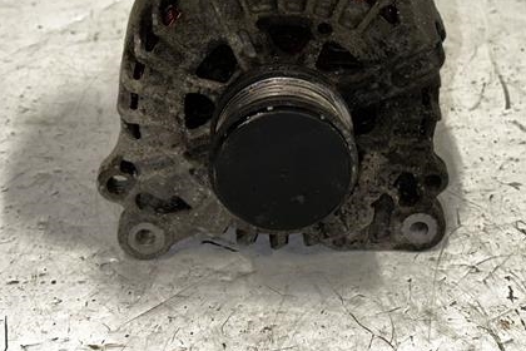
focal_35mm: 76
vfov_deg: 17.7
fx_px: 1110
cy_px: 54
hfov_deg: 26.6
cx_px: 329
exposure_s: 1/25
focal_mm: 6.86
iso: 64
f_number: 1.78
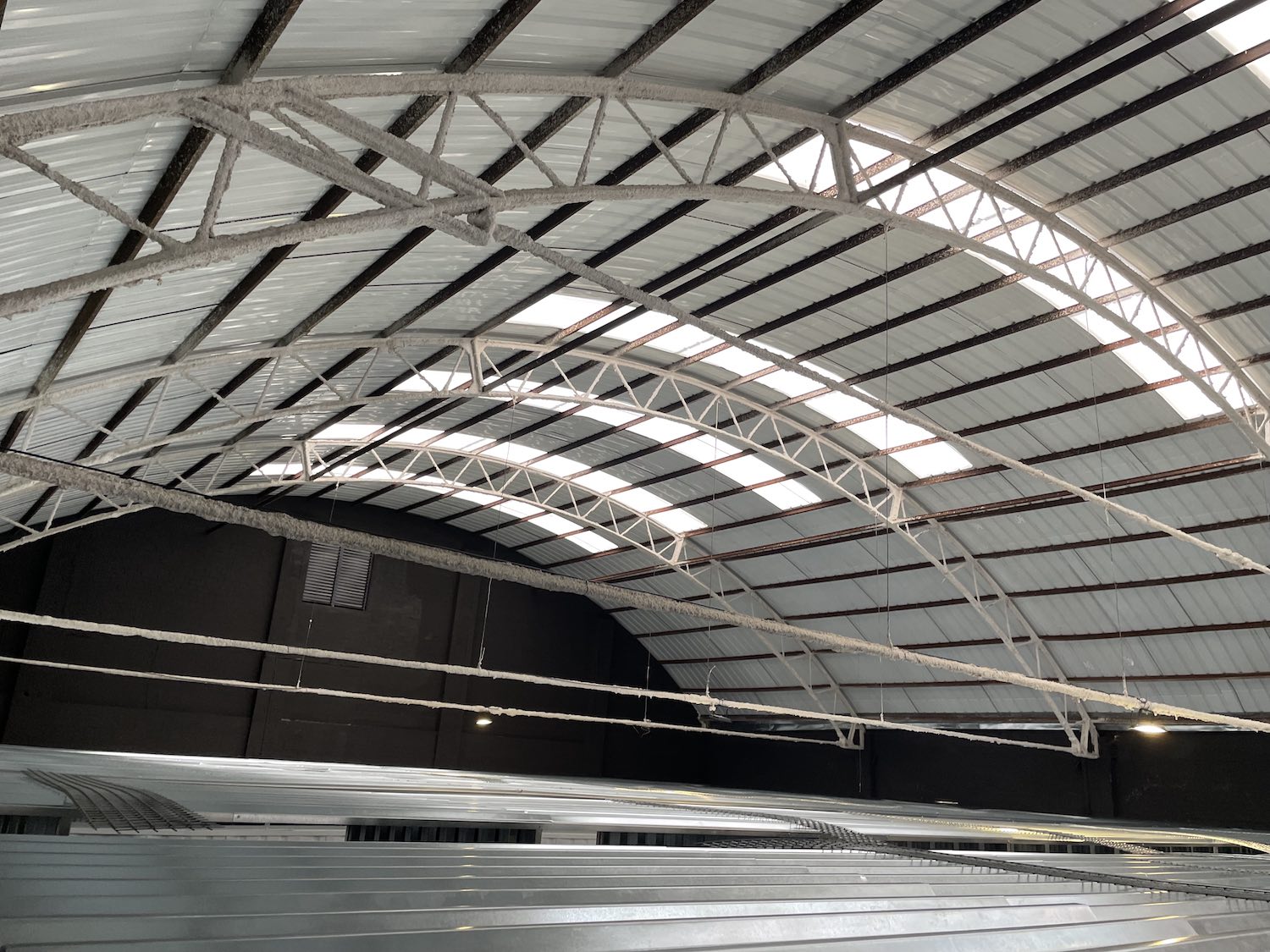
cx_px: 635
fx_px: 954
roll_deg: -3.5
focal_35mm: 26
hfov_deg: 67.3
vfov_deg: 53.1
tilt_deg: +18.2
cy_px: 476
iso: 80
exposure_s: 1/100
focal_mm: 4.2
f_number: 1.6
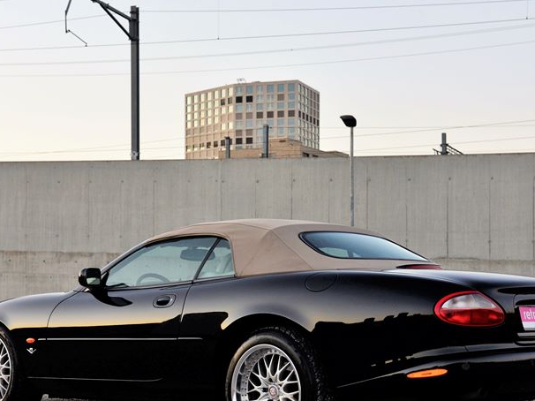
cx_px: 271
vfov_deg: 20.9
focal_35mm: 70
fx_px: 1081
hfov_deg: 27.8
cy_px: 268
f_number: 6.3
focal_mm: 46
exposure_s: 1/50
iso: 500
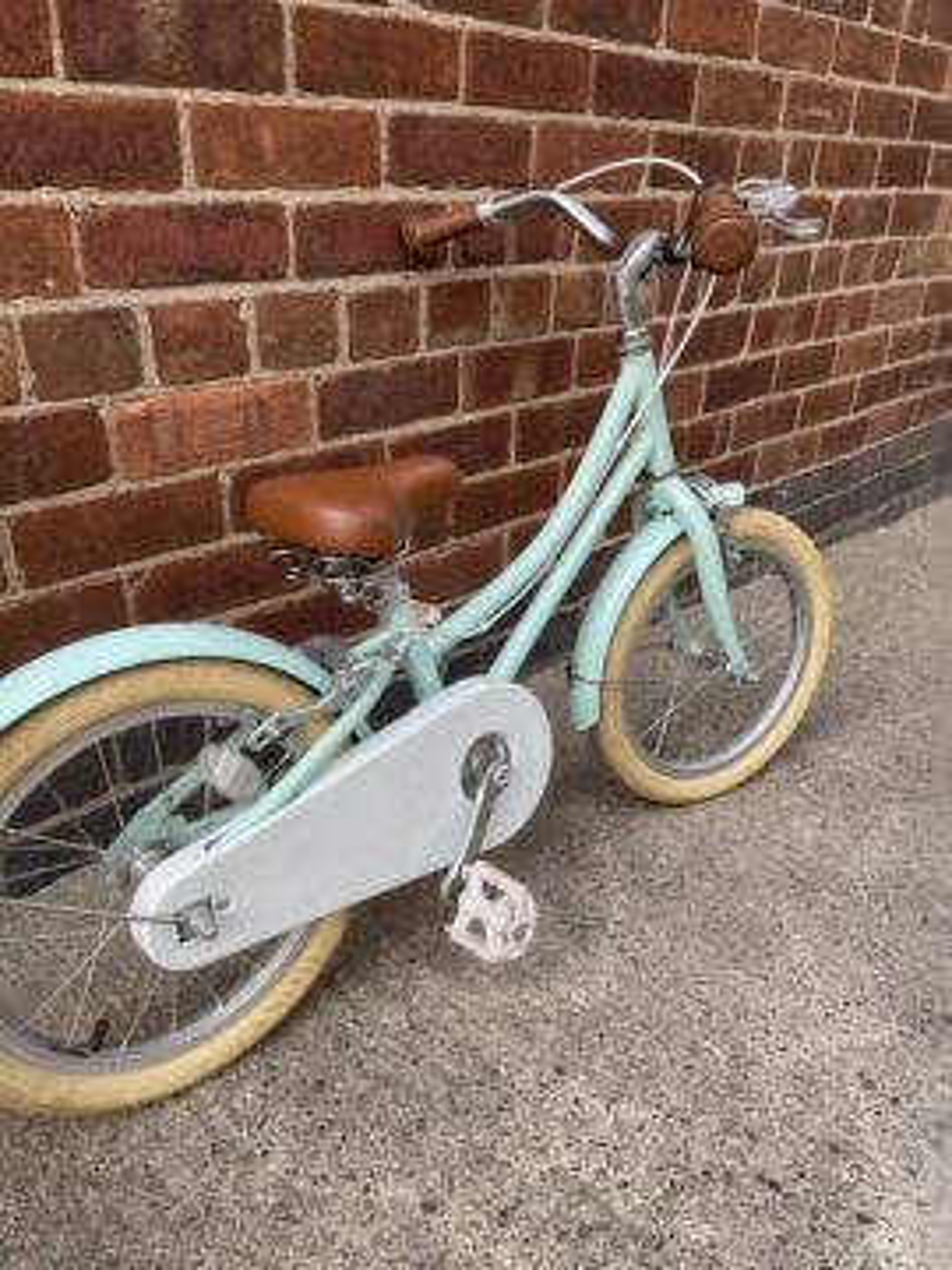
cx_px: 476
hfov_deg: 53.1
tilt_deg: -26.8
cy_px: 635
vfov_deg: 67.3
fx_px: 953
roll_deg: -0.7
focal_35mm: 26
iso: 32
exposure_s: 1/422
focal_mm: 4.2
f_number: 1.6
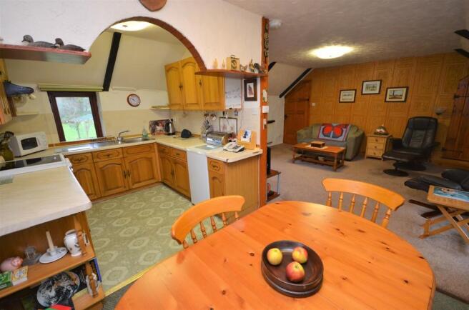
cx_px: 234
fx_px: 195
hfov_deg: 100.5
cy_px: 155
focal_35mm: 15
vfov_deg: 77.0
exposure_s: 1/60
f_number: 4
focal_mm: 10
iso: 560
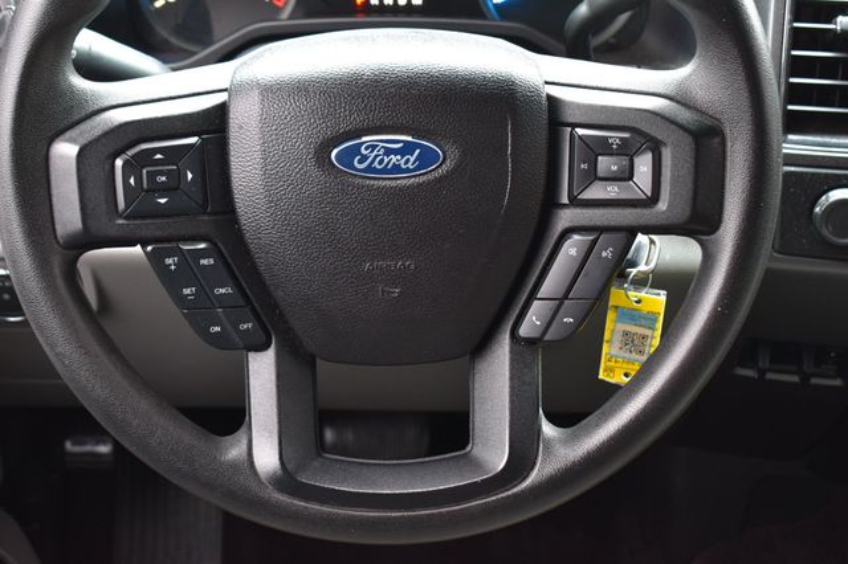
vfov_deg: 22.6
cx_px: 424
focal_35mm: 60
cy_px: 282
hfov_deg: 33.4
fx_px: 1413
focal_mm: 40
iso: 720
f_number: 6.3
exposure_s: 1/15
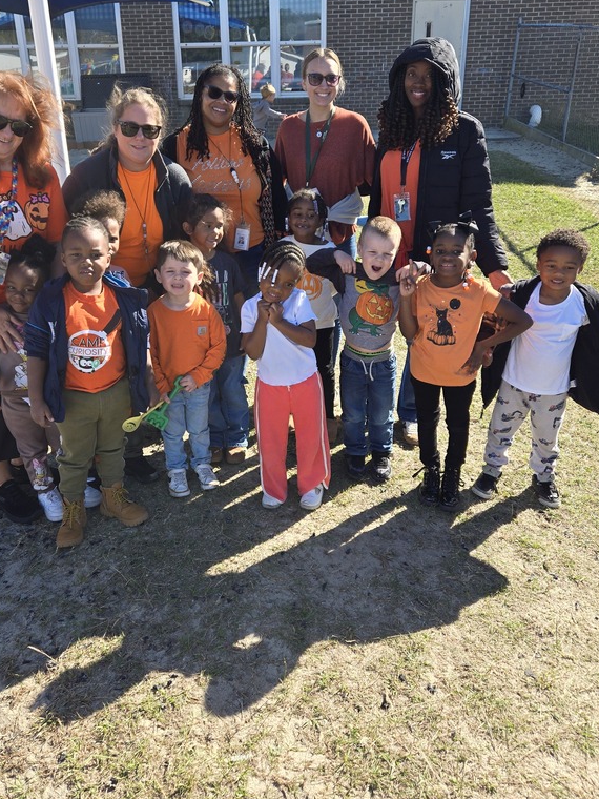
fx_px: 715
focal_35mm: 31
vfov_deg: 58.1
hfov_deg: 45.4
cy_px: 337
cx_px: 289
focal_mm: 5.4
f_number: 1.8
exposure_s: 1/596
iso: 25
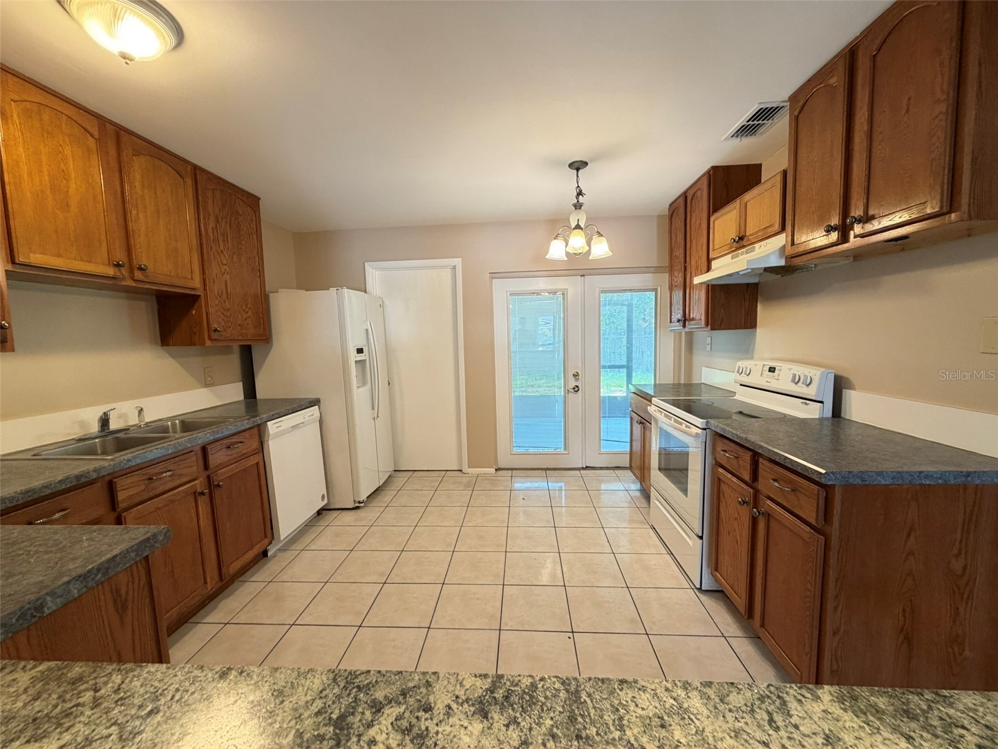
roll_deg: +0.7
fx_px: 404
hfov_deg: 102.1
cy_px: 374
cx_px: 499
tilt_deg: -5.6
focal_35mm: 14
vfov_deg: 85.7
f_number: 2.2
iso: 250
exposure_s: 1/60
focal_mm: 2.22
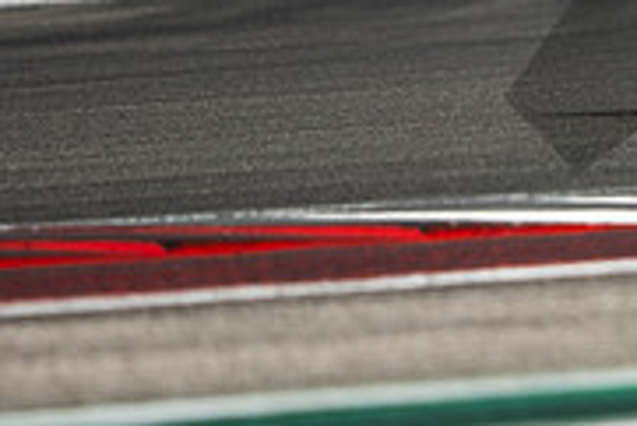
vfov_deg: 1.0
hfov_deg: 1.5
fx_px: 23817
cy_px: -167
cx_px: 845
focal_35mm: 1345
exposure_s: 1/1600
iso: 250
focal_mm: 280
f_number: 2.8
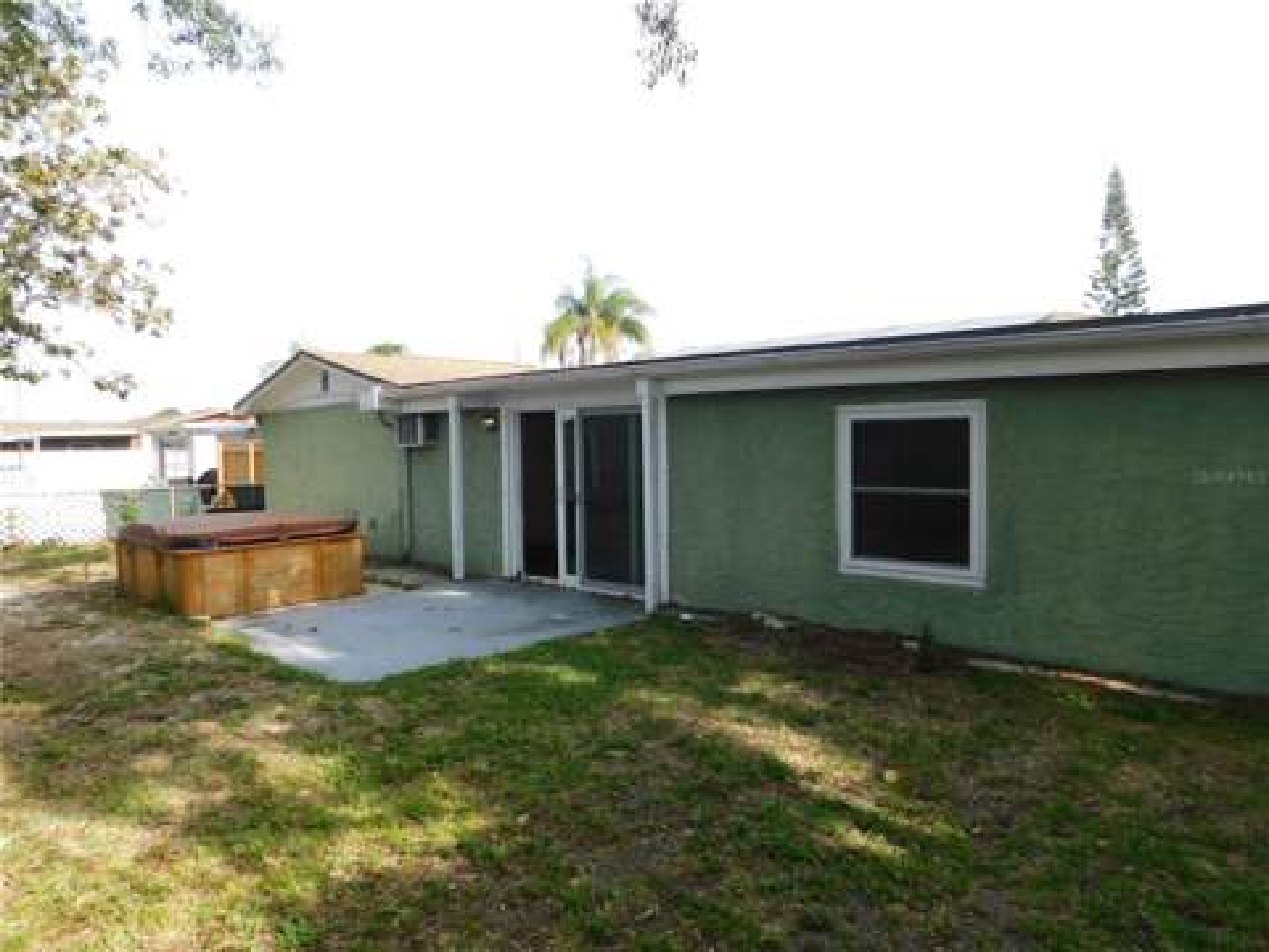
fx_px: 843
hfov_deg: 73.9
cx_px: 634
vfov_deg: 58.9
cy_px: 476
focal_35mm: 23
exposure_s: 1/640
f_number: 3
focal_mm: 4
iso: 125
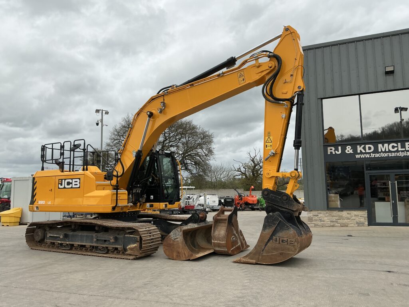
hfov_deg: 63.4
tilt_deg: +8.6
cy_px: 154
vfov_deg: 49.7
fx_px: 331
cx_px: 204
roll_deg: +0.2
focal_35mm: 28
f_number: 1.8
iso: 25
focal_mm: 3
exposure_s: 1/1490
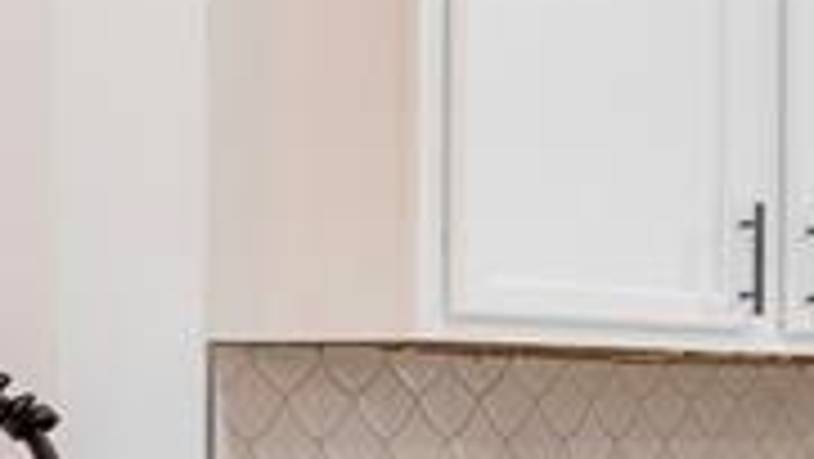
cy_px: 387
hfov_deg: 13.4
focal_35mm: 95
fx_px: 2051
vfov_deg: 12.7
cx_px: 2123
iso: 100
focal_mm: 16
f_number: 11
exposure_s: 1/2.5
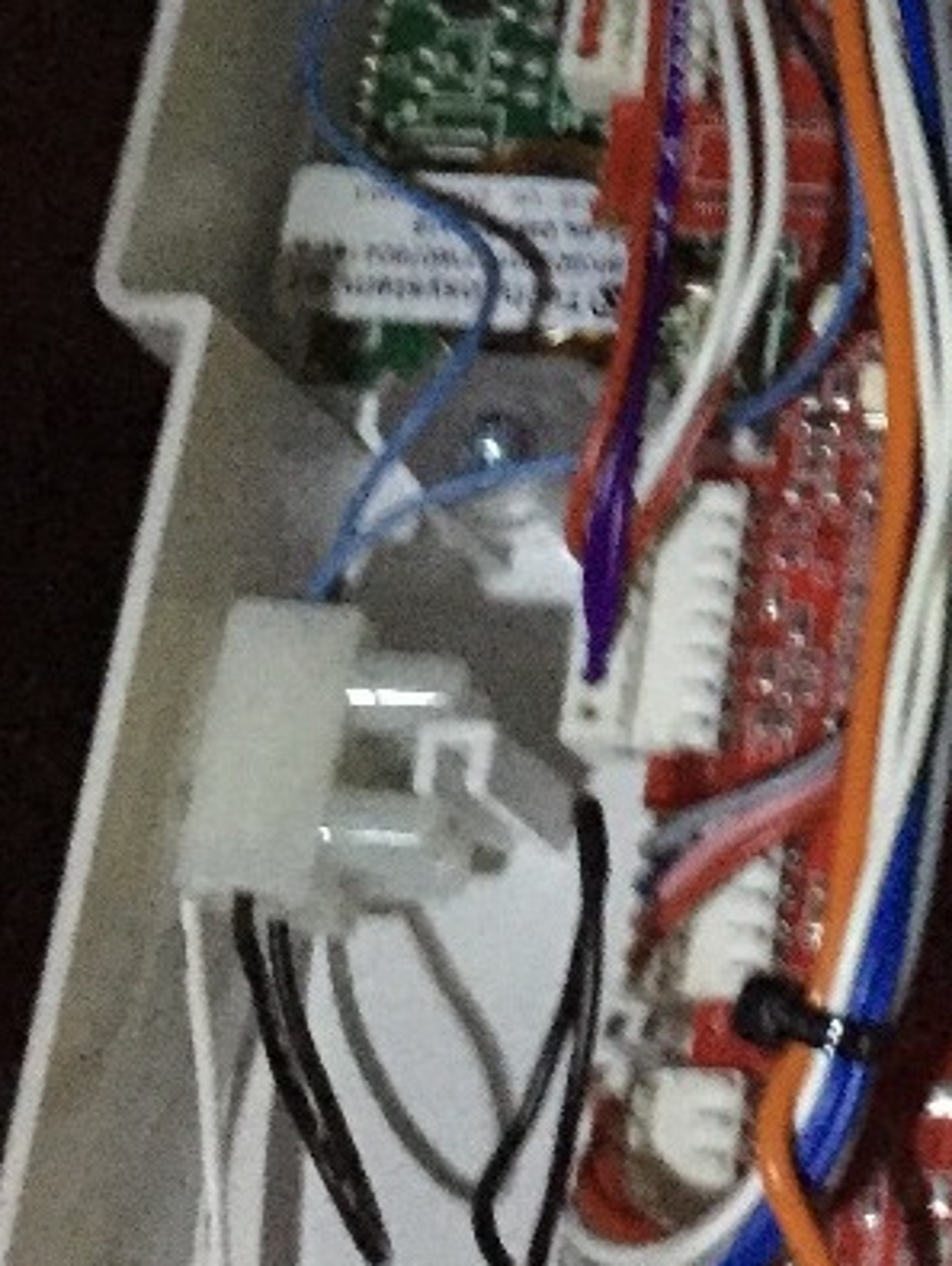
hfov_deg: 15.5
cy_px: 141
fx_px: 3222
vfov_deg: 21.8
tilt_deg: -70.1
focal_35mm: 88
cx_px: 1423
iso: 400
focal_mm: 4.15
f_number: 2.2
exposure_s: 1/17
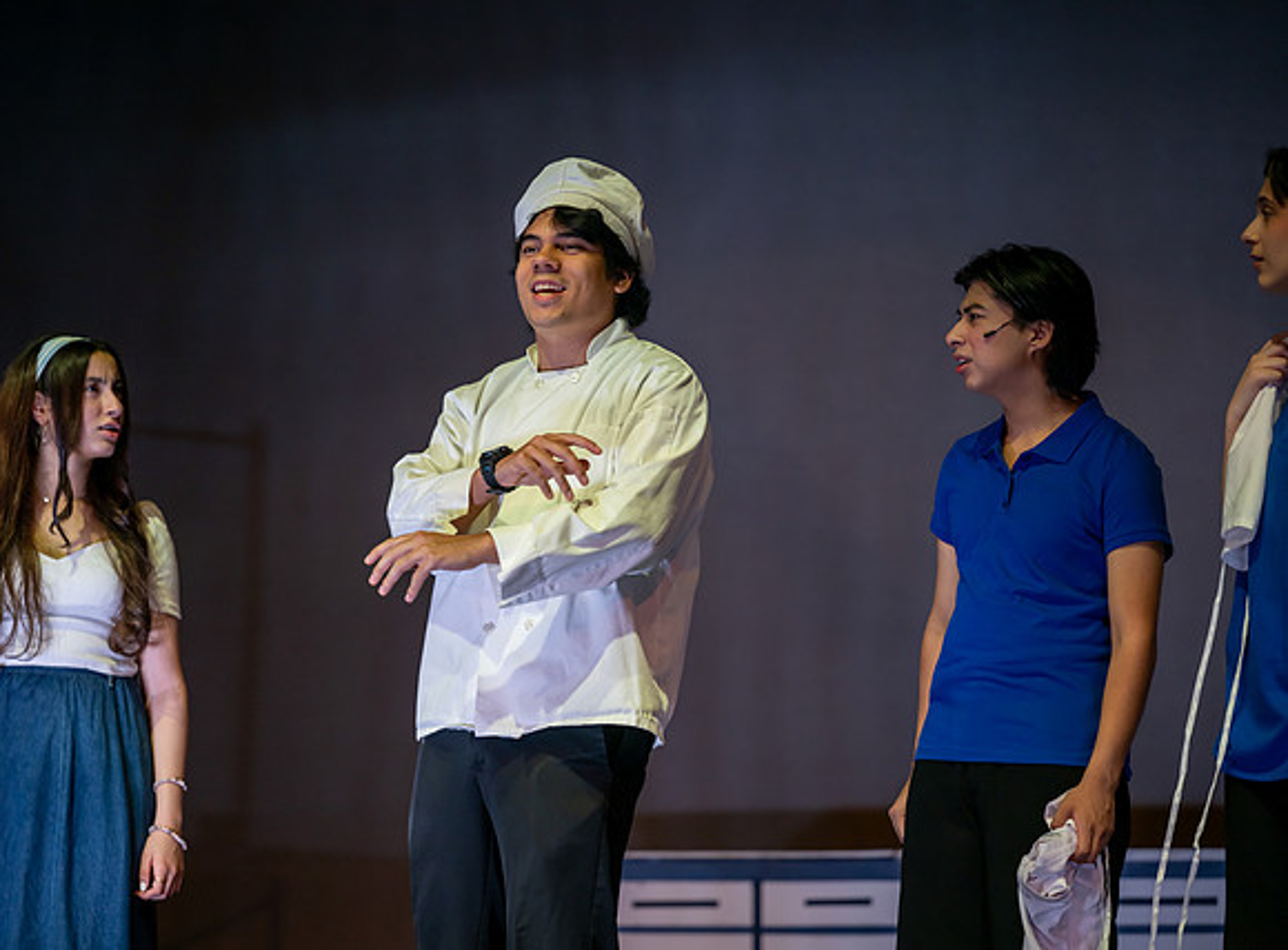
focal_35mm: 139
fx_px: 5151
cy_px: 475
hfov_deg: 14.2
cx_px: 574
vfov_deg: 10.5
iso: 450
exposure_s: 1/320
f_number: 2.8
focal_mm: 130
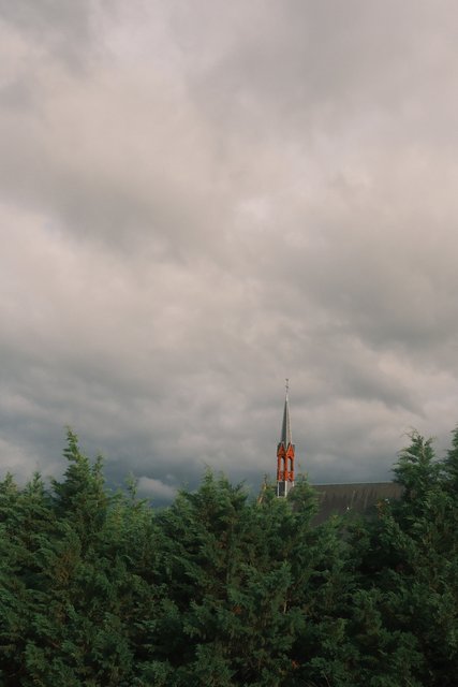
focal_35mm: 41
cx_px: 229
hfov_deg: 32.6
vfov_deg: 47.4
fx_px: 782
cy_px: 344
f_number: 9
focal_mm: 27
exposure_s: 1/1300
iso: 640
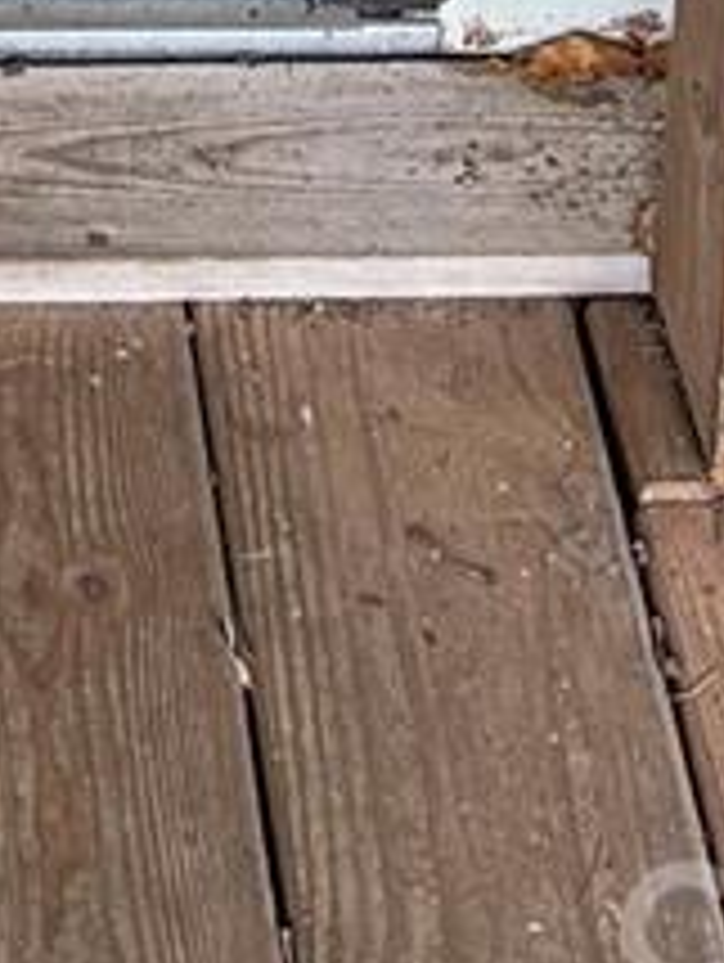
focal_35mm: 172
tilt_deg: -15.3
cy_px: -2336
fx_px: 4787
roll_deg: -0.8
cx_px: -450
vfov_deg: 8.6
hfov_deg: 8.4
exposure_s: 1/164
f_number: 1.78
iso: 200
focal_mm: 6.76
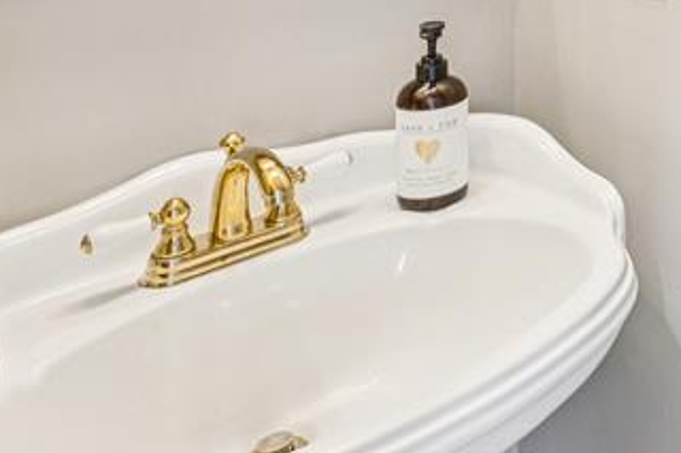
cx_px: 896
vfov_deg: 23.6
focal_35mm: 49
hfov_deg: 31.0
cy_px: -166
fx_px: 926
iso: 400
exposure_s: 1/1.67
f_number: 13
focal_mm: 15.3
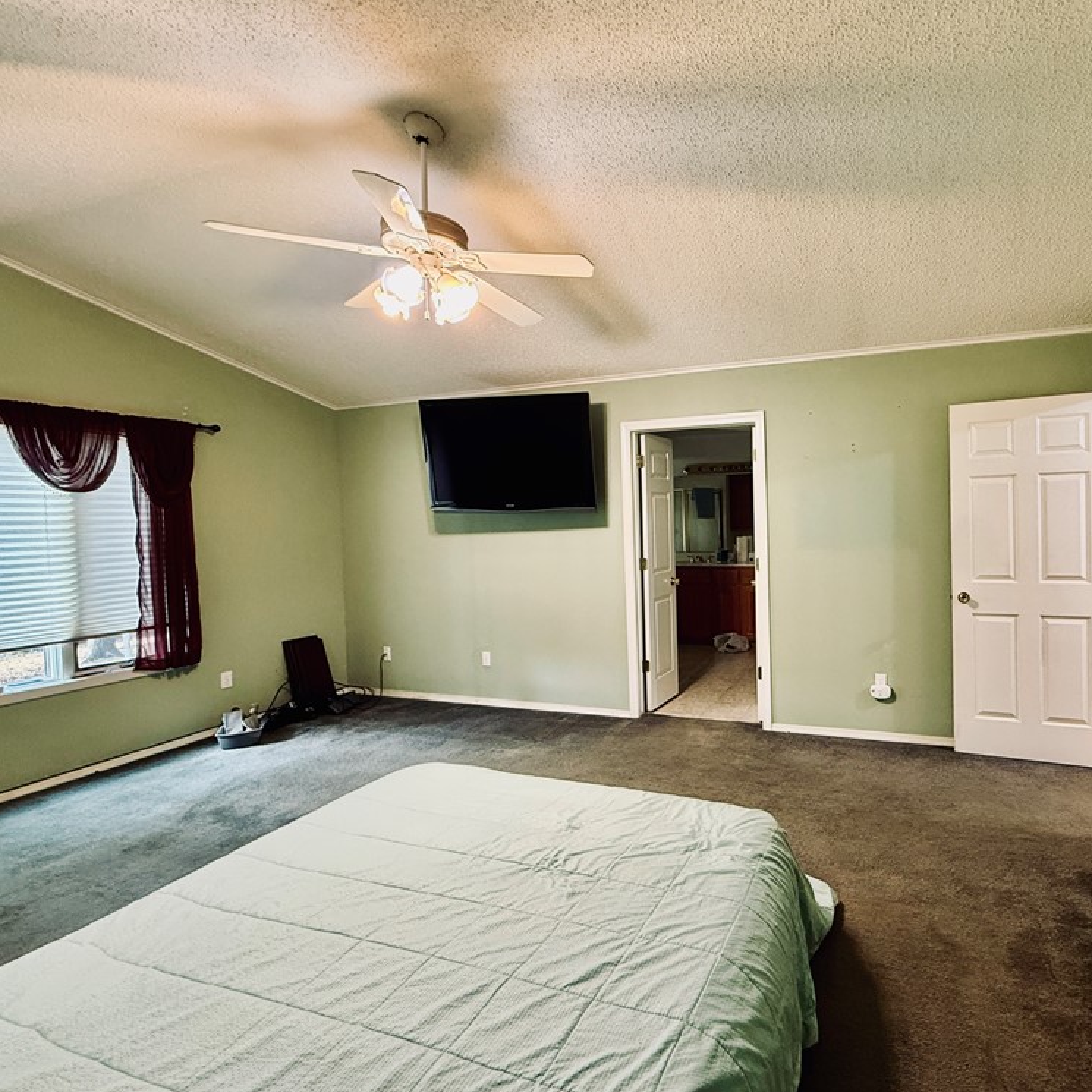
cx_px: 721
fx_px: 607
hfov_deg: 81.4
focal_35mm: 17
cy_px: 536
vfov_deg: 84.0
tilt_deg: -1.1
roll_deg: +0.4
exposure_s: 1/60
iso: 320
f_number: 2.2
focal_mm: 2.22
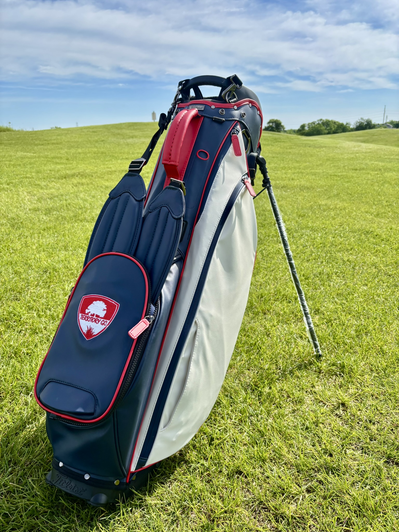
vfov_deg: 67.3
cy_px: 266
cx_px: 200
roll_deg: +1.1
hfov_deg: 53.1
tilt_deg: -17.6
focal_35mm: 26
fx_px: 400
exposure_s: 1/3413
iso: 50
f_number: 1.6
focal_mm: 5.96
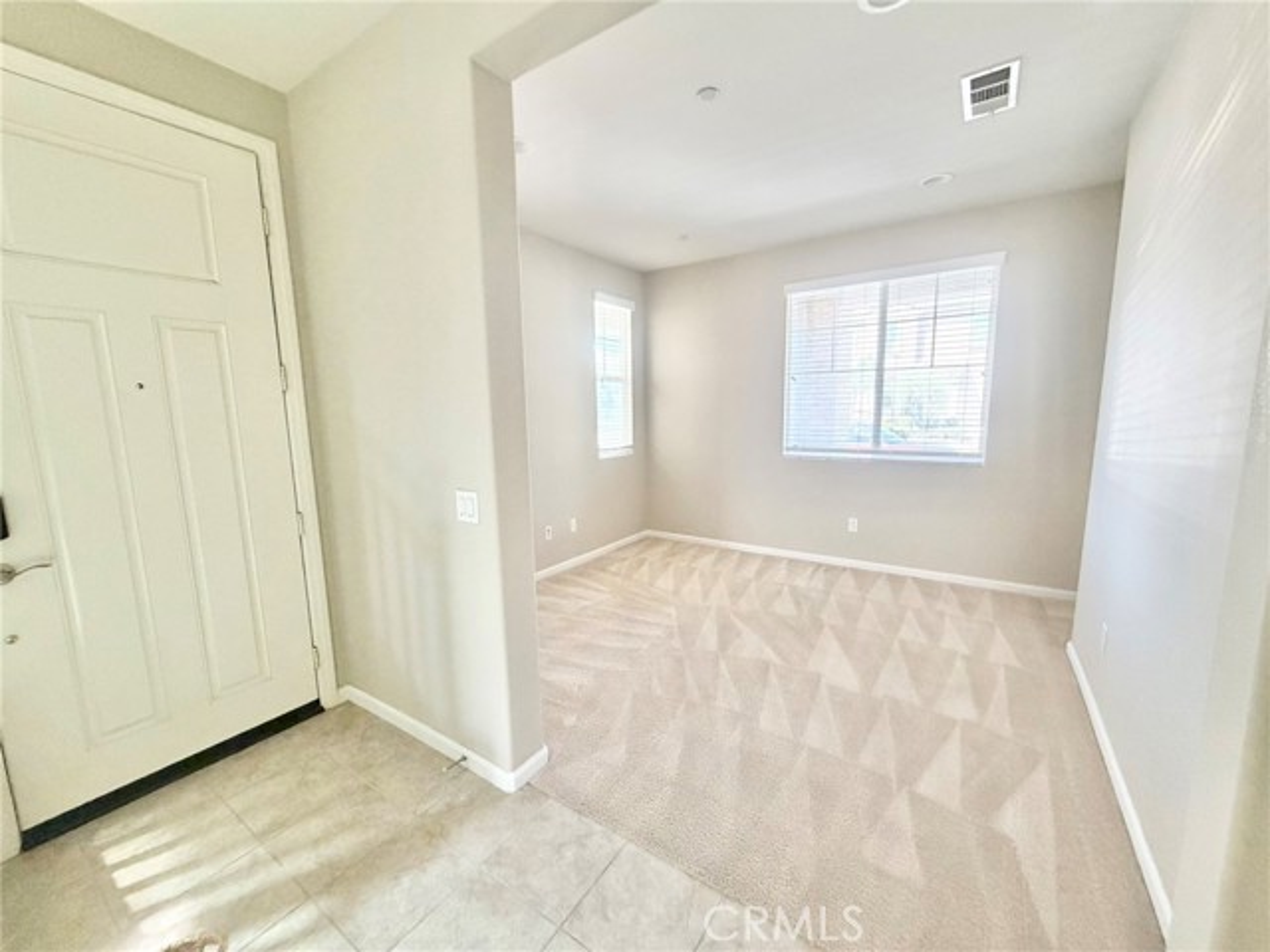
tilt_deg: -8.5
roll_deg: +2.0
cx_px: 635
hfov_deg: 102.1
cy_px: 476
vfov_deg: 85.7
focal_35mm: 14
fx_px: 514
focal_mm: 2.22
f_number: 2.2
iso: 320
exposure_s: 1/90
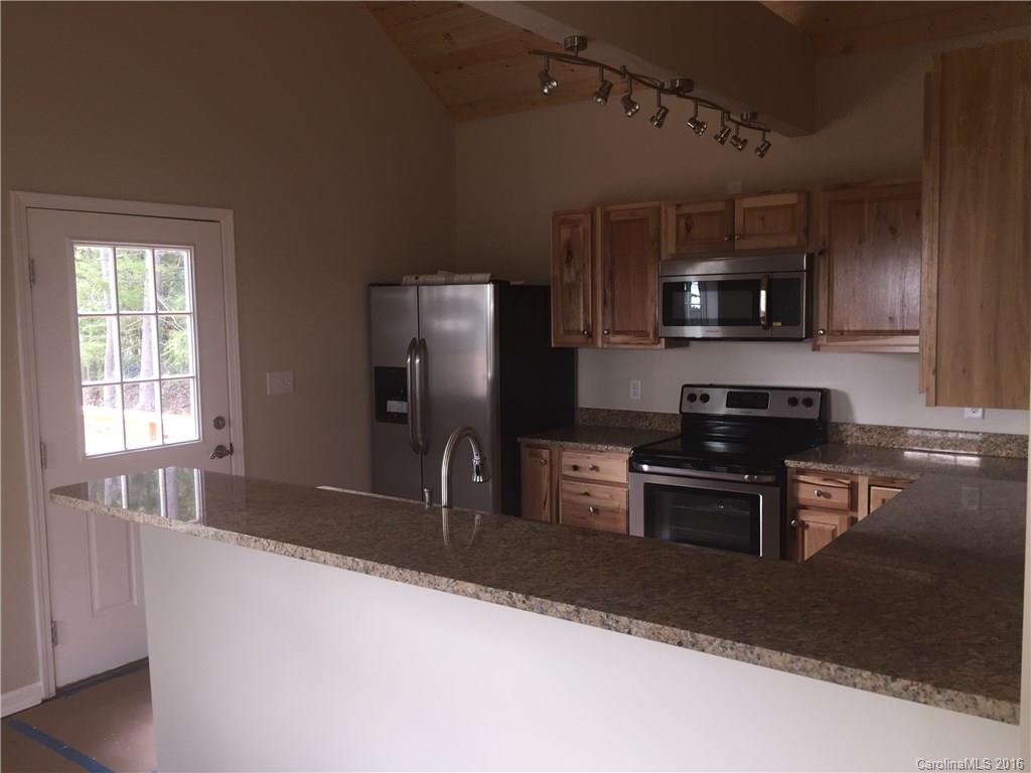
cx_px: 516
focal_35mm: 29
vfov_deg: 48.2
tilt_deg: -5.3
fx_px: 864
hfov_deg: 61.7
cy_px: 386
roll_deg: +0.4
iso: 40
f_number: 2.2
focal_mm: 4.15
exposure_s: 1/30
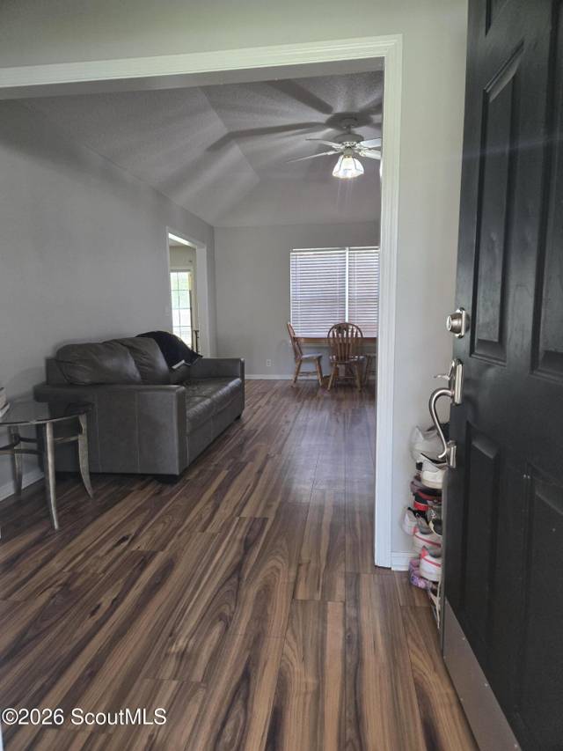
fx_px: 499
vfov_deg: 73.9
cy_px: 376
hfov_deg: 58.9
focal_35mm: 23
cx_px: 282
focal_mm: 5.4
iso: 250
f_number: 1.8
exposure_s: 1/120
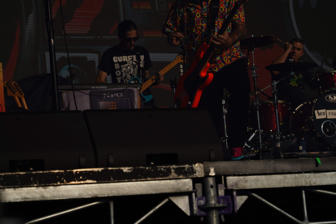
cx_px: 168
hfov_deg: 19.5
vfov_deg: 13.0
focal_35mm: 105
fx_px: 980
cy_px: 112
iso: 100
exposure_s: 1/2000
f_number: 8
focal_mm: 105
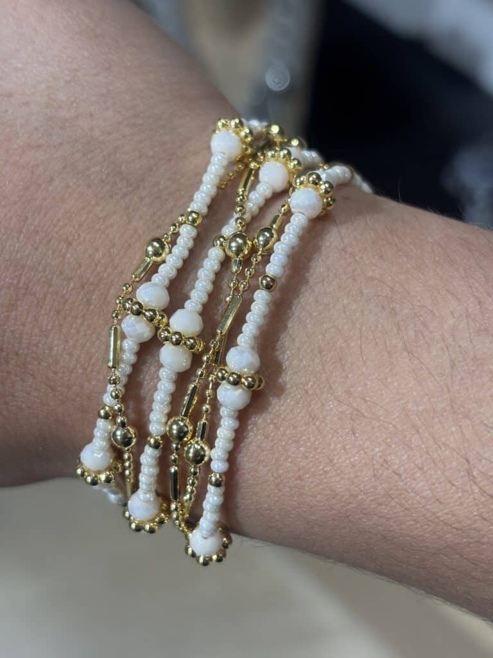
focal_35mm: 52
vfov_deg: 36.8
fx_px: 987
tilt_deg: -63.5
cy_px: 329
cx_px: 246
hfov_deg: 28.0
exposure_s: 1/100
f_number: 1.6
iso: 50
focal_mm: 5.96
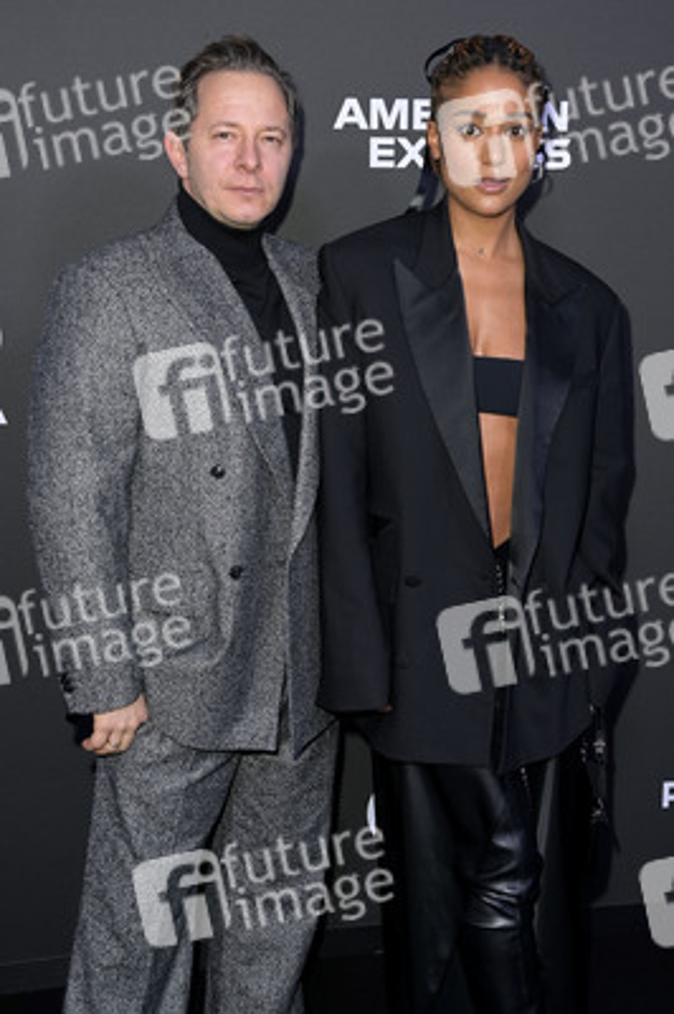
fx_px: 1181
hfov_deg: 31.8
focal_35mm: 42
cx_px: 337
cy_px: 507
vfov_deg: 46.4
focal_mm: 42
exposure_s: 1/250
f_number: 5.6
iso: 1000
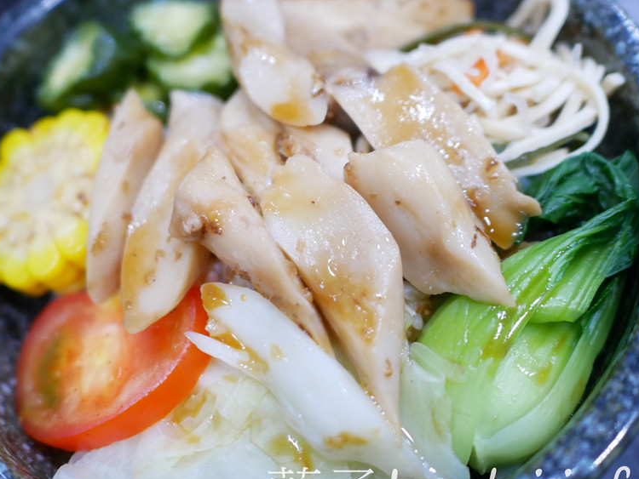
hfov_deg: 51.3
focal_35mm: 36
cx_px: 308
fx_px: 665
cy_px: 245
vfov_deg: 39.7
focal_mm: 15
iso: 640
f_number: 1.7
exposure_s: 1/60
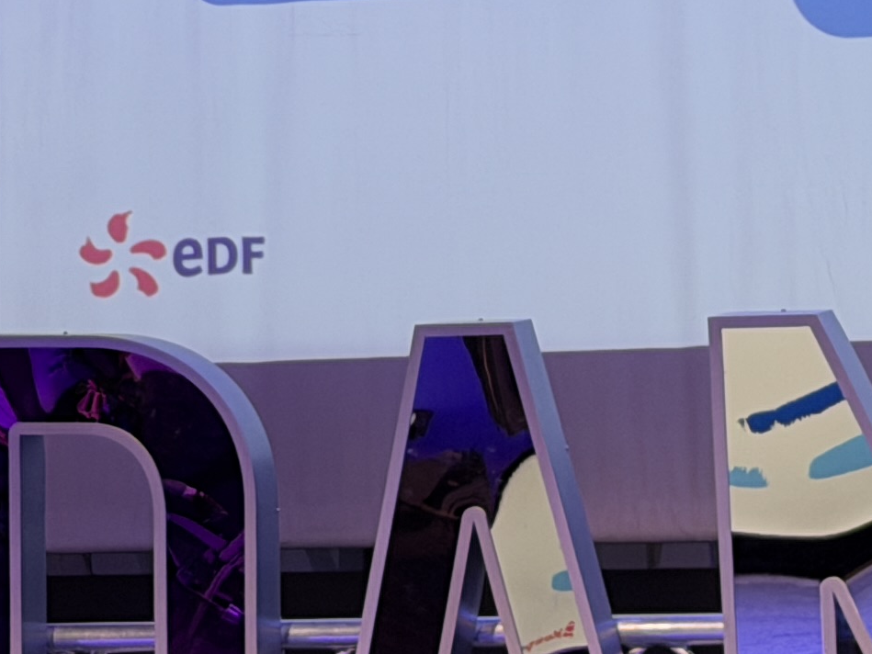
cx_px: 428
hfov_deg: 9.7
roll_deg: +2.2
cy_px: -173
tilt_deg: +3.0
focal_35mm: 204
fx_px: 5140
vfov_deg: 7.2
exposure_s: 1/50
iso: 100
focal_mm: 6.76
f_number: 1.78
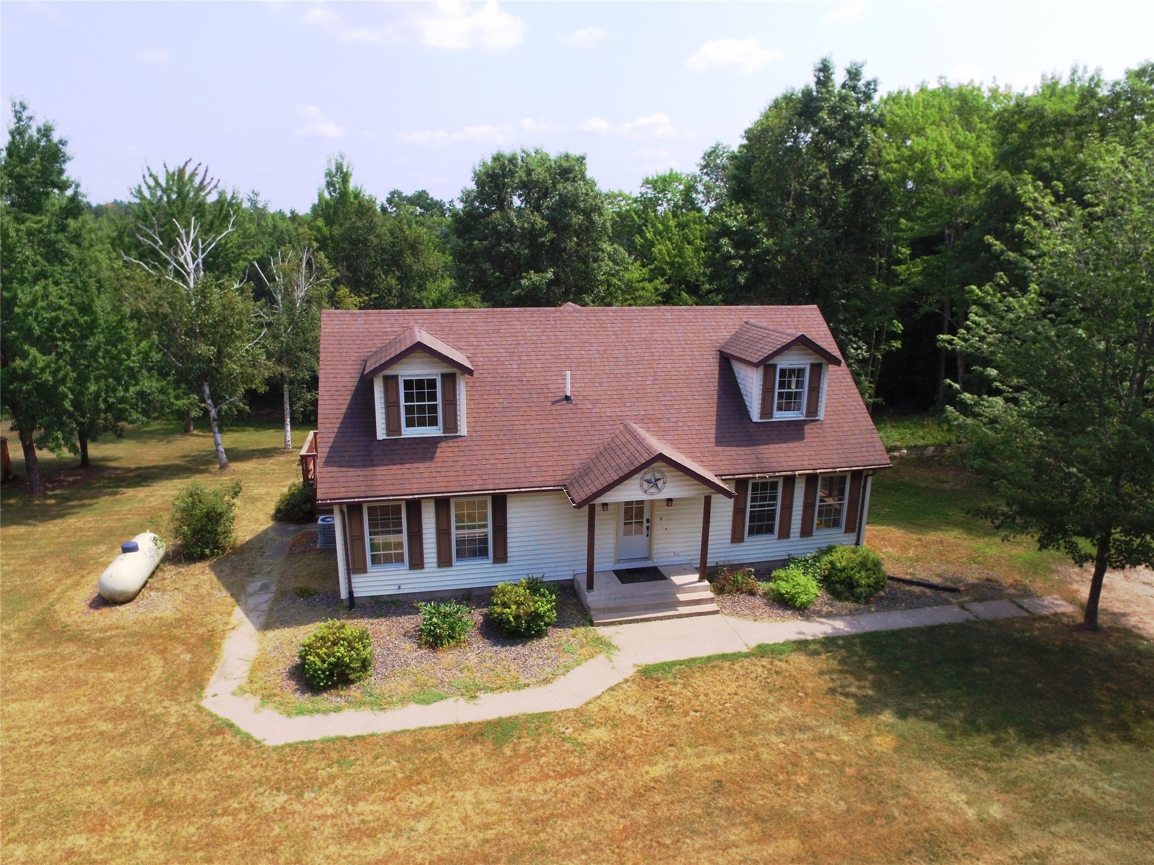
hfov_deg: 81.7
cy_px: 432
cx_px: 577
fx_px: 667
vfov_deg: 66.0
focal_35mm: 20
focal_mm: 3.61
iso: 100
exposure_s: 1/1000
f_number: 2.8
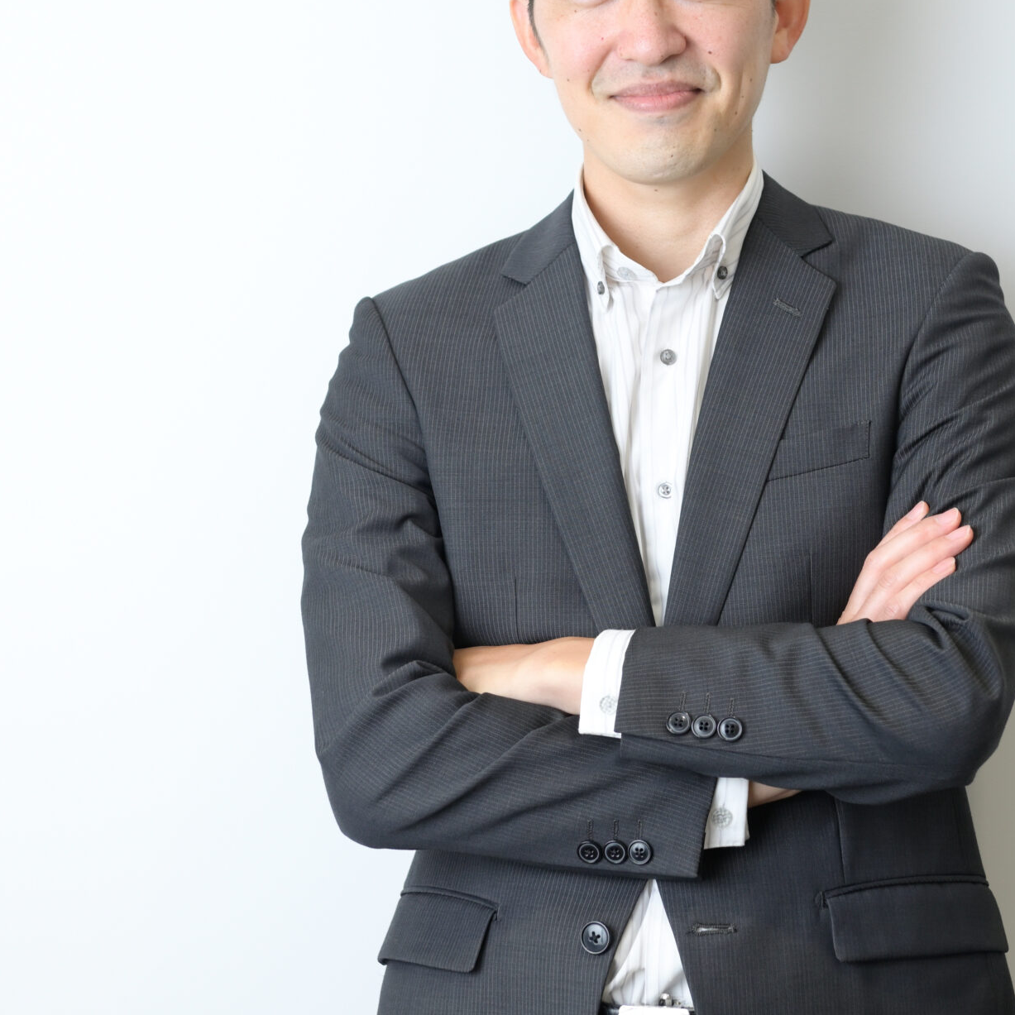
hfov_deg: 14.1
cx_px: 634
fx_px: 4114
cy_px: 403
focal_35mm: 124
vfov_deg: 14.1
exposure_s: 1/200
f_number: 4
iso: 500
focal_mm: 70
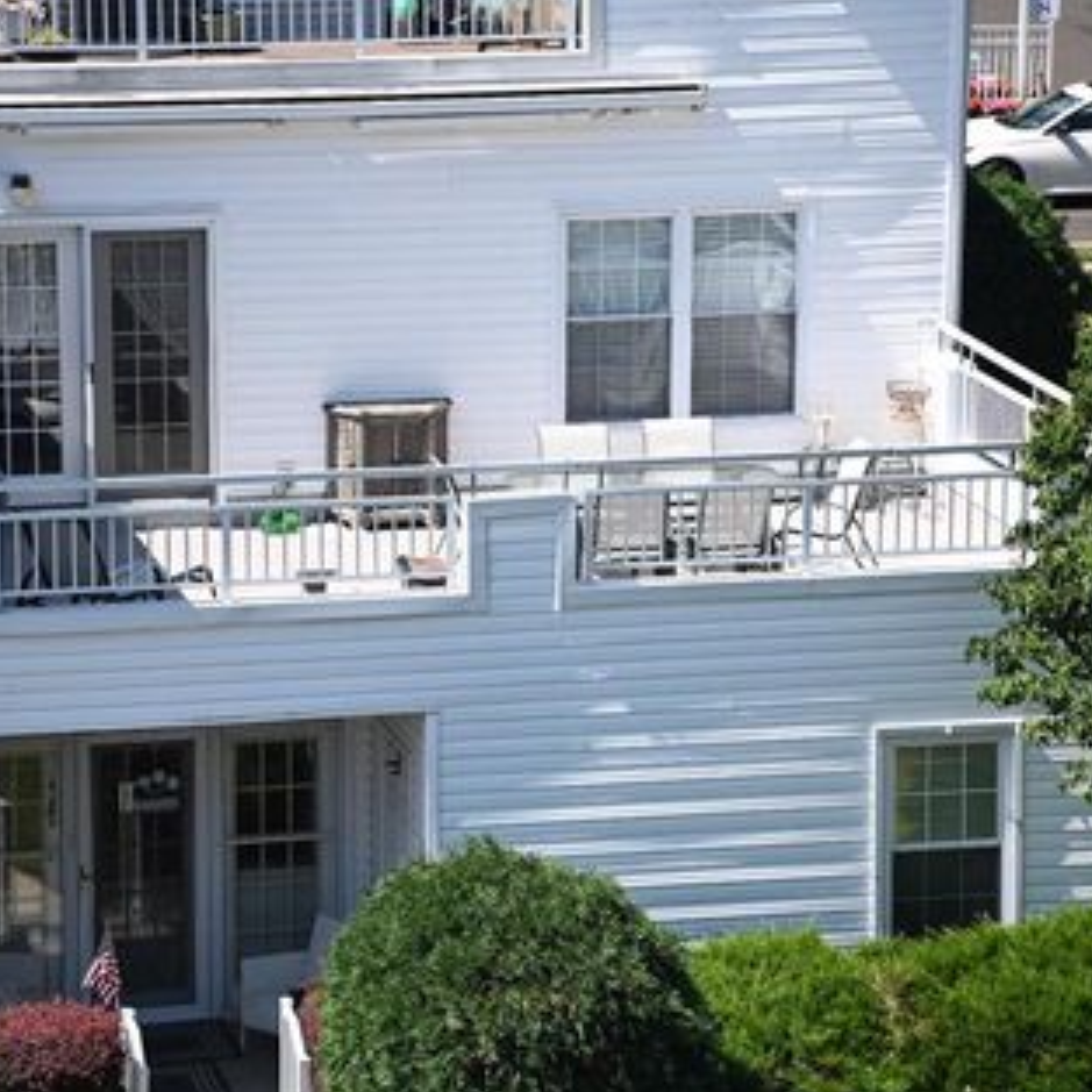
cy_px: 577
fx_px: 5818
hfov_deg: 10.7
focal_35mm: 163
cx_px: 502
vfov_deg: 10.7
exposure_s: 1/800
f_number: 4
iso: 160
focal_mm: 120
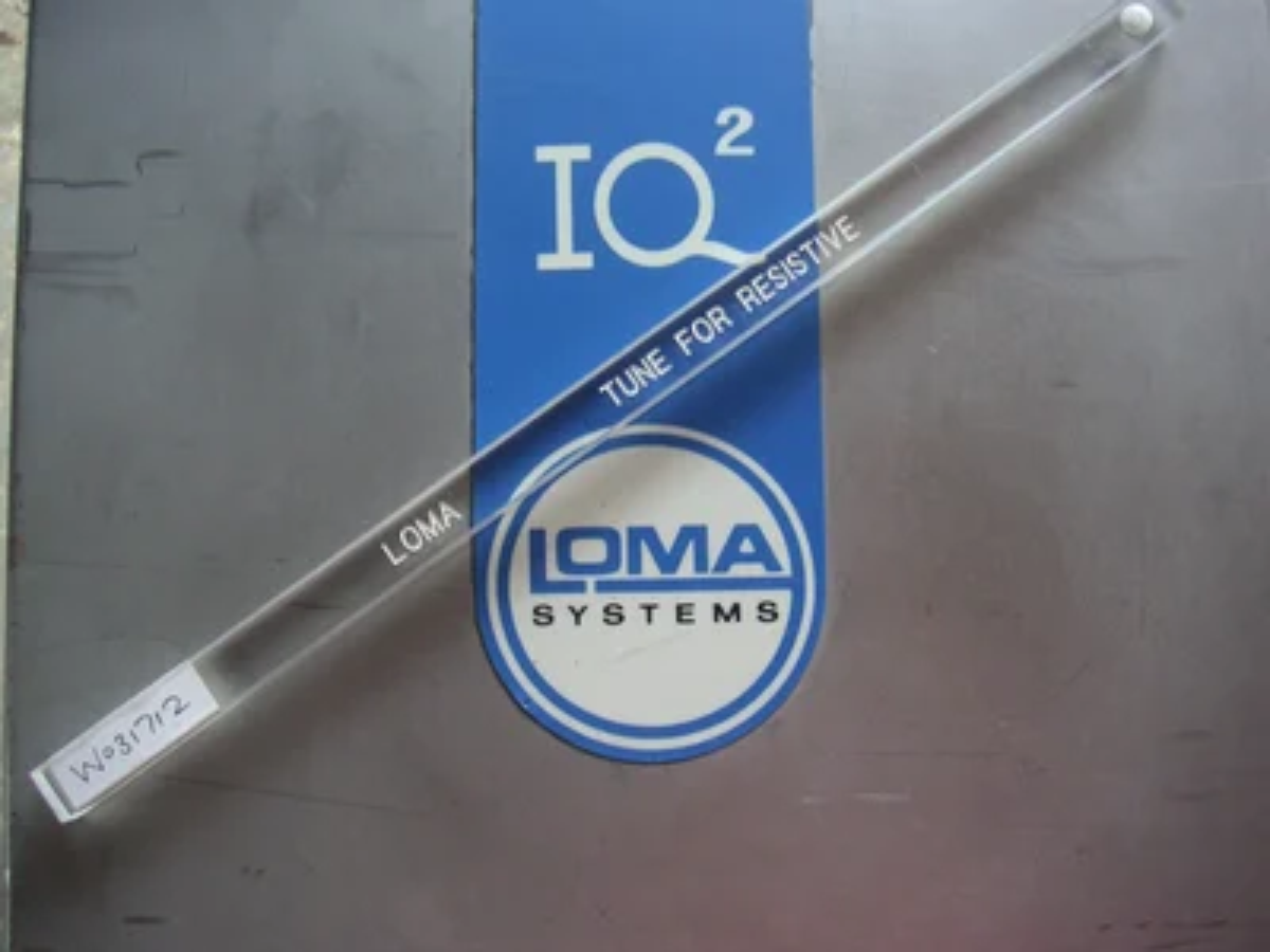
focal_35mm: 38
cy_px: 476
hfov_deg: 49.0
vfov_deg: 37.7
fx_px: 1394
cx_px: 635
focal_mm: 6
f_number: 2.8
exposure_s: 1/20
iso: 100
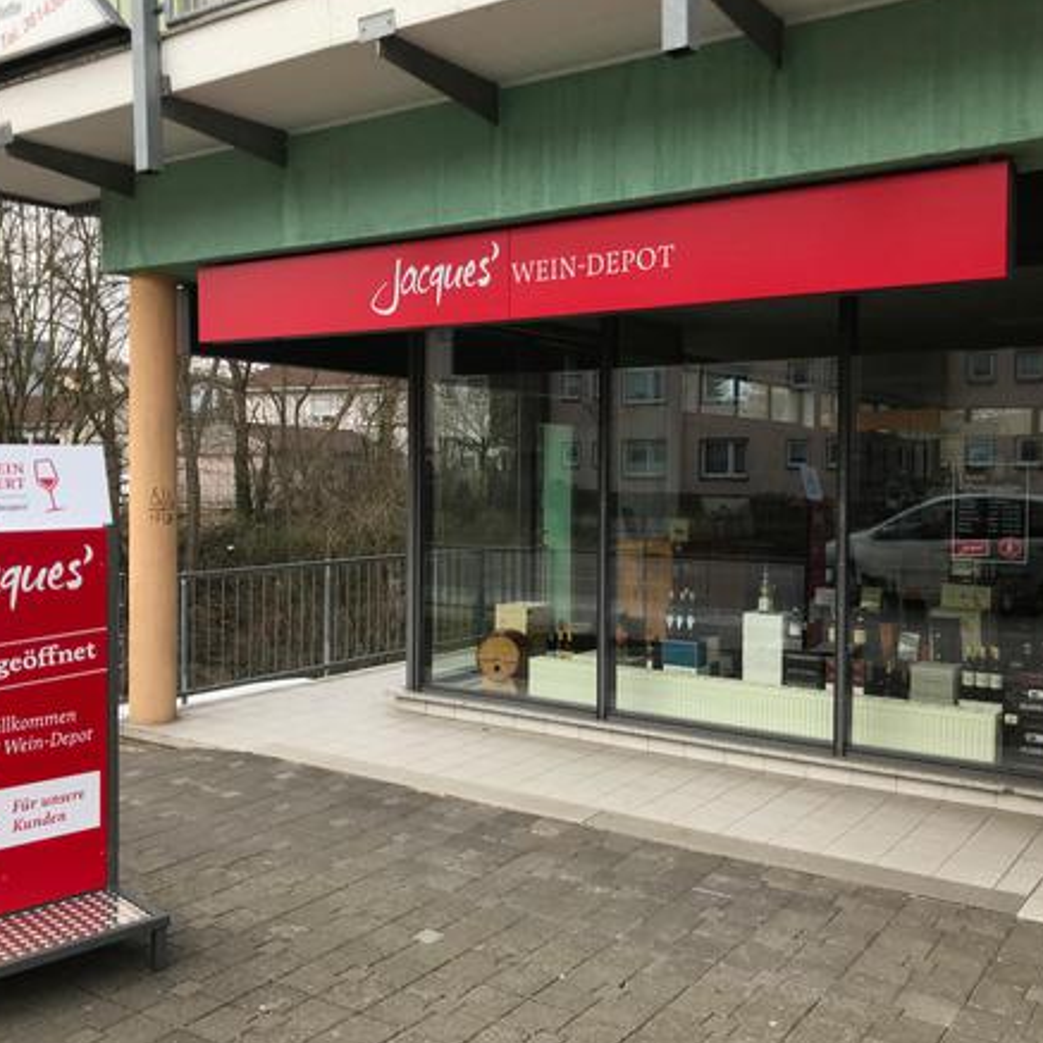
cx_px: 530
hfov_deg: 48.4
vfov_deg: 48.4
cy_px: 511
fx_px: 1159
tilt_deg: -0.3
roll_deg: -0.4
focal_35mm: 34
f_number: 1.8
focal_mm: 3.99
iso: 20
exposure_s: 1/526
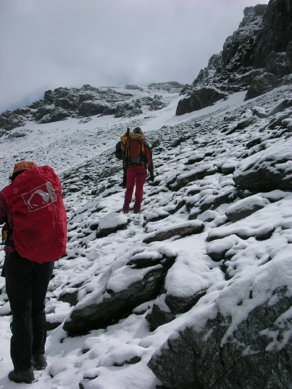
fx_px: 394
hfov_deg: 40.7
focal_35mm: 35
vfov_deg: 52.6
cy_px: 194
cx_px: 146
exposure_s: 1/478
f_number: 8
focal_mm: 8.9
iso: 50
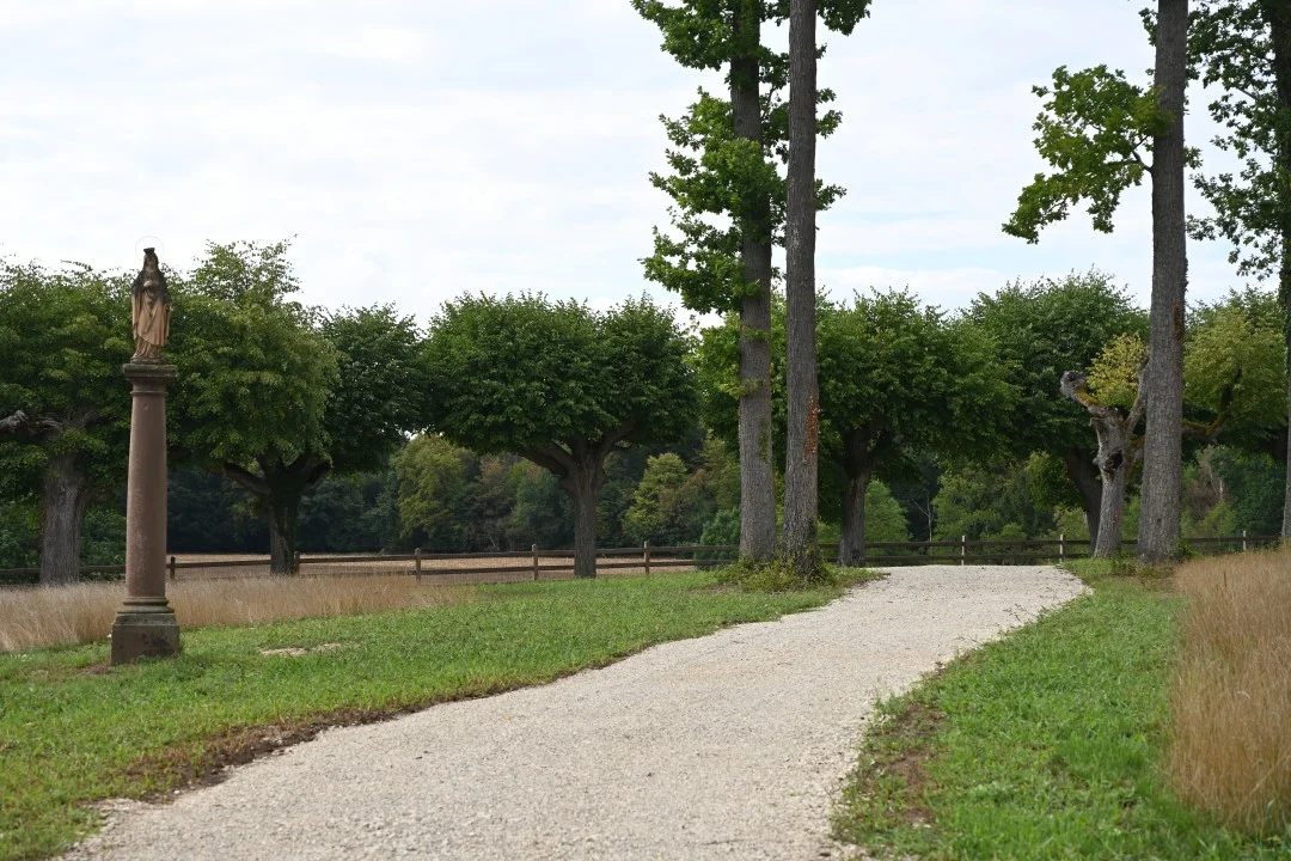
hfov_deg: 28.8
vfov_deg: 19.5
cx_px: 646
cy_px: 430
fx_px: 2510
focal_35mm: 70
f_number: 6.3
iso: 100
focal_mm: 70
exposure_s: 1/320
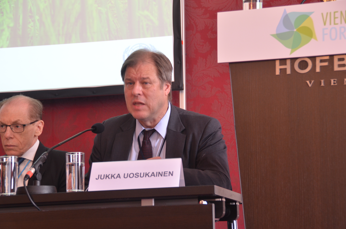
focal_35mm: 94
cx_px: 179
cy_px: 119
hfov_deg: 21.7
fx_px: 902
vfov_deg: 14.5
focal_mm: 60
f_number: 4.8
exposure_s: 1/20
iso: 640
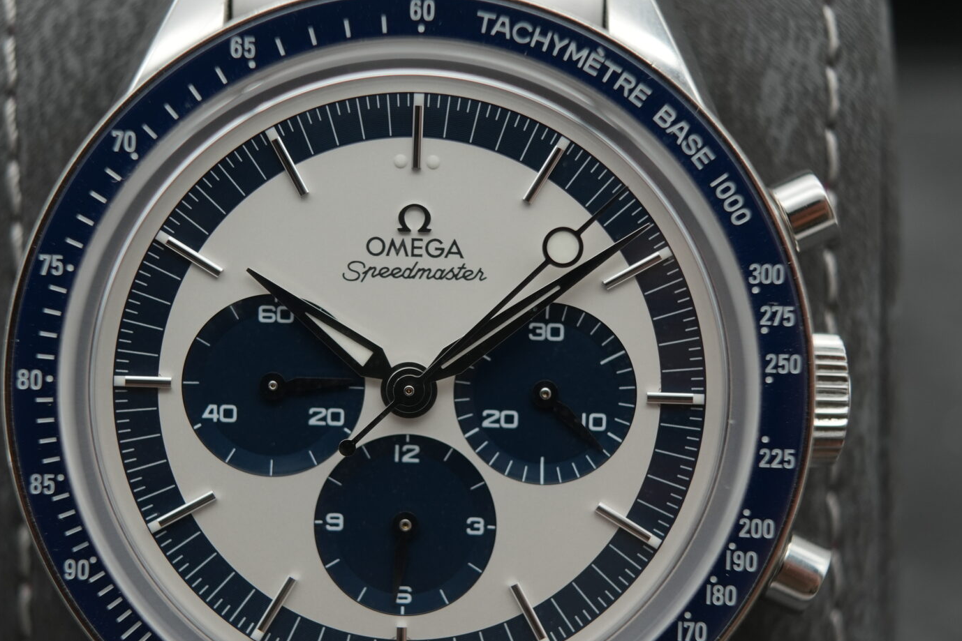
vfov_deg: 20.9
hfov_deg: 30.9
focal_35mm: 65
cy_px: 393
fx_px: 1737
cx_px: 428
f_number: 5
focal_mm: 35
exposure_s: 1/250
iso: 400
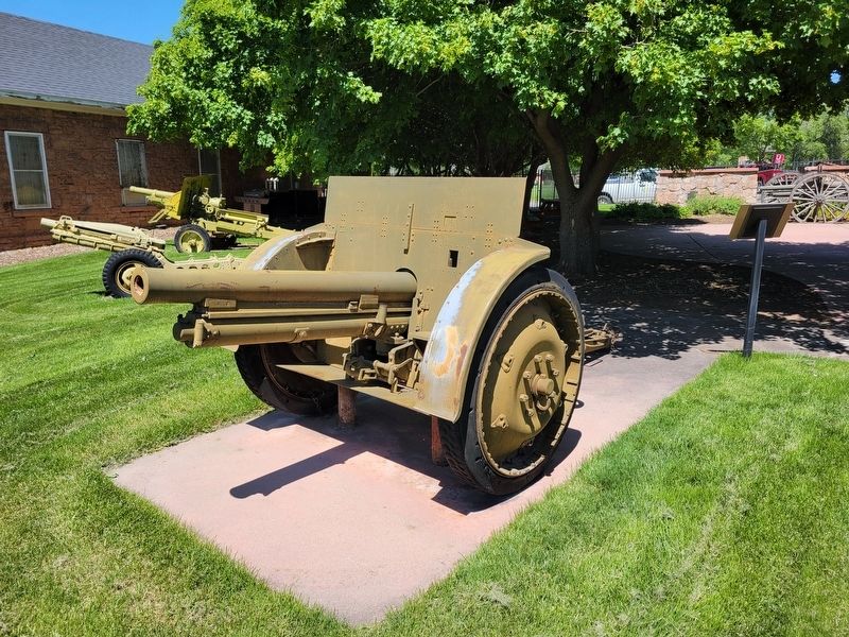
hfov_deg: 67.3
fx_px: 638
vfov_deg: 53.1
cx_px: 424
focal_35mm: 26
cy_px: 318
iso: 40
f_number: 1.8
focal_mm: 5.4
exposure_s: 1/1695
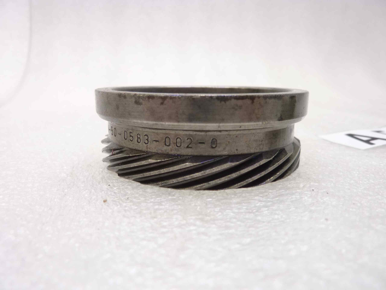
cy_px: 145
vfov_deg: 54.9
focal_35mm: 25
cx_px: 193
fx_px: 279
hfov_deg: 69.4
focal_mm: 4.1
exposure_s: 1/13
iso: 125
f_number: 3.3
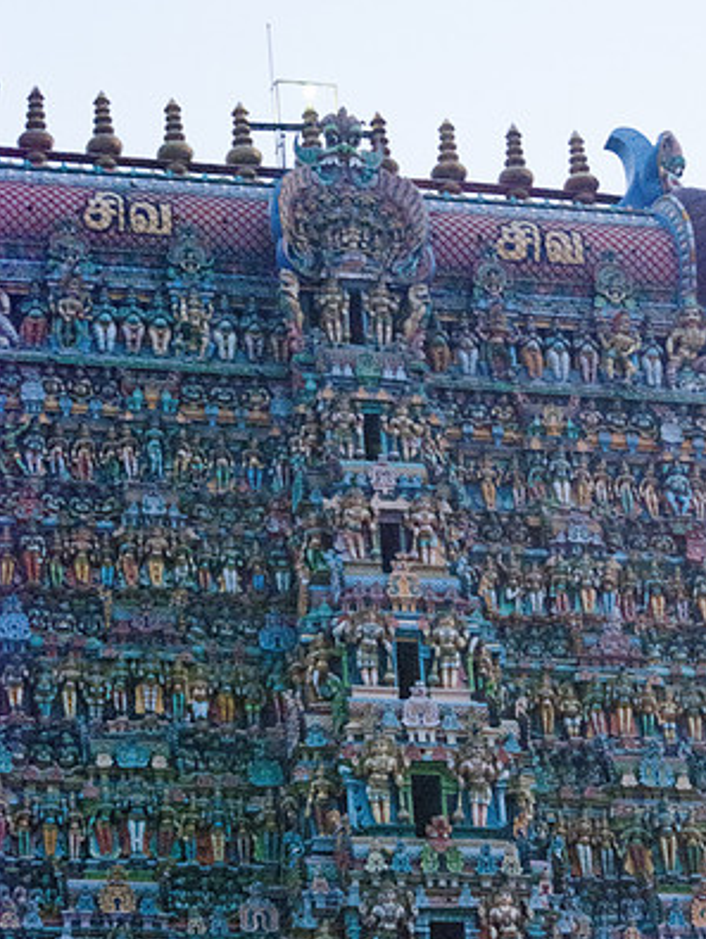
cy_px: 530
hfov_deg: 12.9
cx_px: 355
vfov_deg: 17.1
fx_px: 3122
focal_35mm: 115
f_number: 6.3
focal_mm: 70
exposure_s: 1/50
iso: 1600
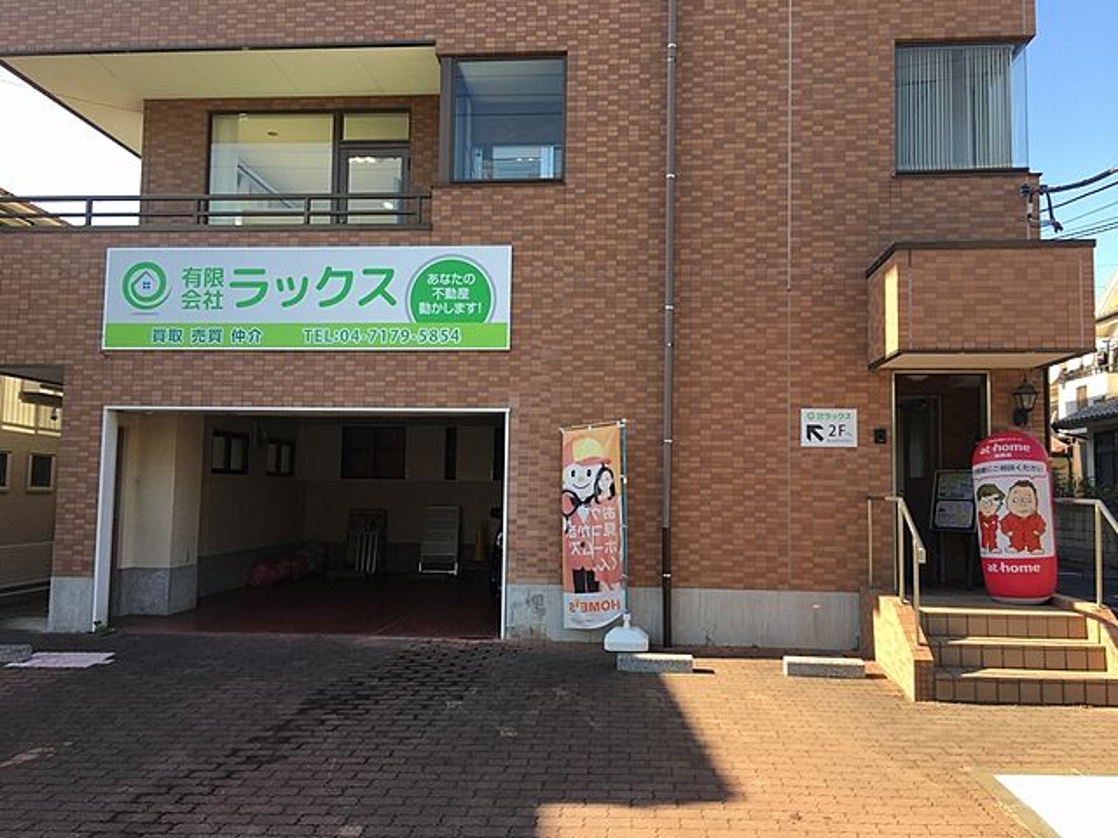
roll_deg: -0.2
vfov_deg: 48.2
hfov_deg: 61.7
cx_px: 559
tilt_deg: +4.9
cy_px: 419
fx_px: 937
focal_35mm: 29
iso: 25
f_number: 2.2
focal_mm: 4.15
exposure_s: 1/379
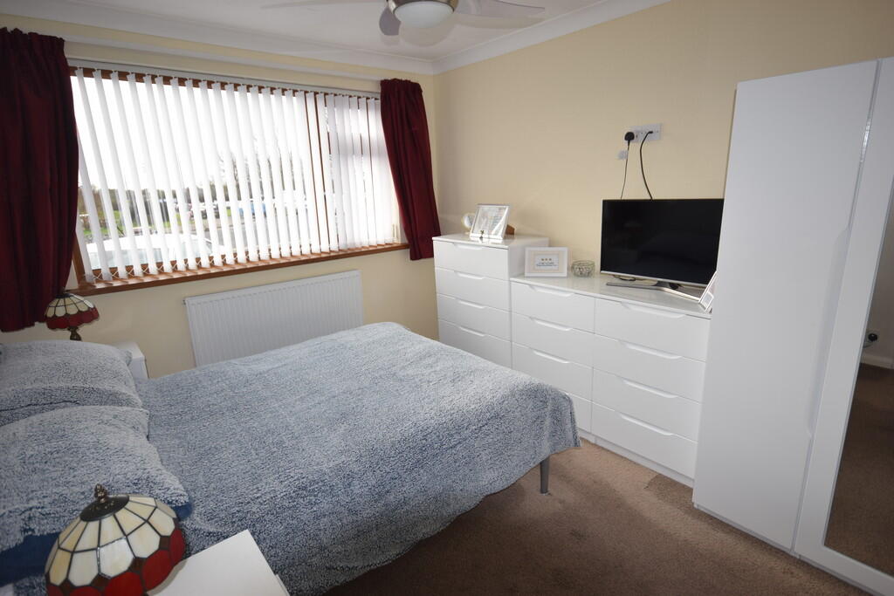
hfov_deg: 90.0
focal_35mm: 18
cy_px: 298
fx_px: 447
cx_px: 447
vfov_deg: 67.4
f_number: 5.6
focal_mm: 12
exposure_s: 1/125
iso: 160
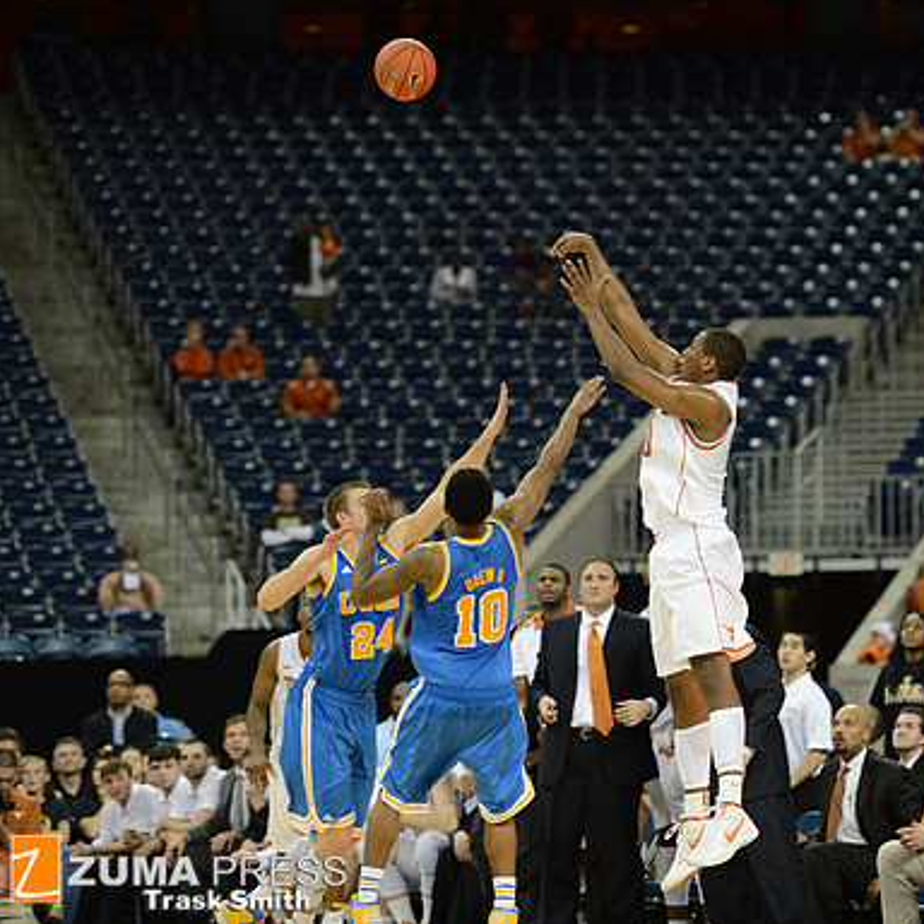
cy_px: 461
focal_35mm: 199
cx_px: 693
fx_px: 6010
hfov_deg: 8.8
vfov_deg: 8.8
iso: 2500
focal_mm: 155
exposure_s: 1/1000
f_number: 2.8
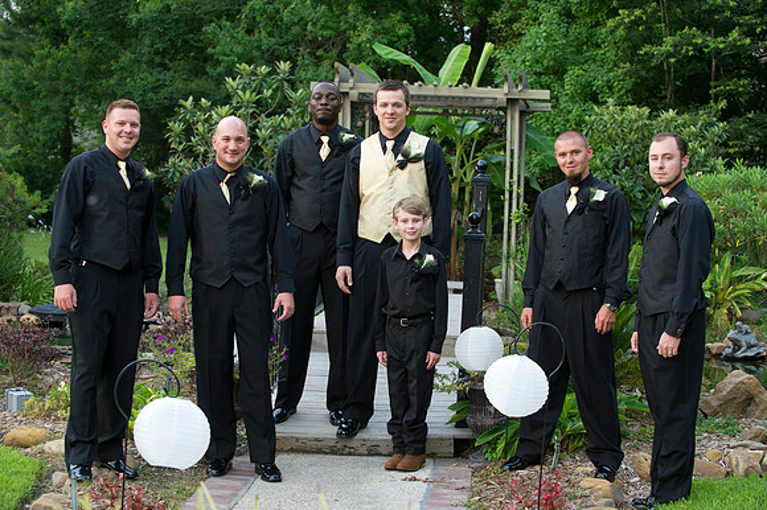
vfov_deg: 19.4
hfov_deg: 28.9
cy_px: 255
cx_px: 384
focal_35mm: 70
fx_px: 1490
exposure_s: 1/200
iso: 800
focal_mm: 70
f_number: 4.5
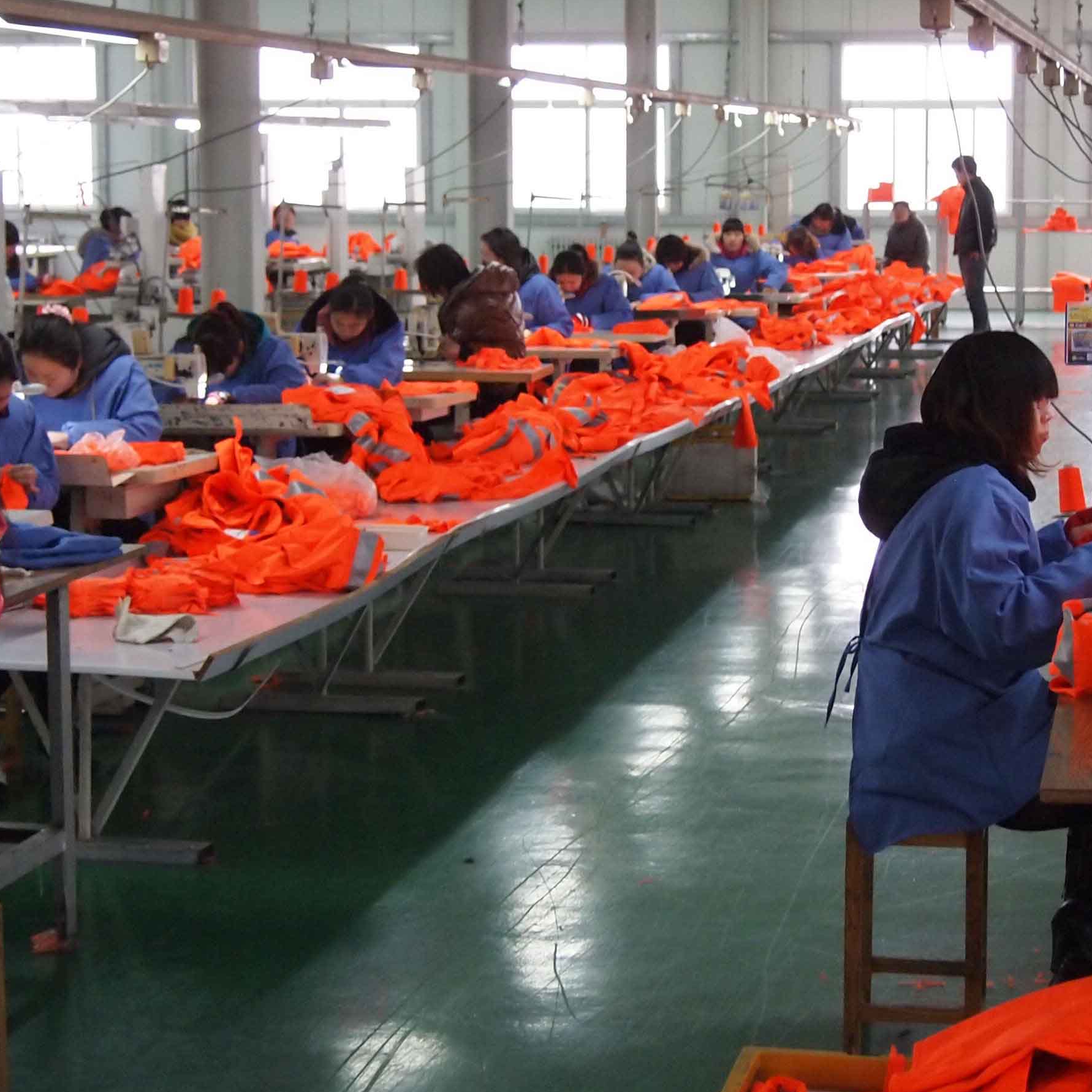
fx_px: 3141
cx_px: 790
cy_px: 474
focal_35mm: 88
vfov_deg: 19.7
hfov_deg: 19.6
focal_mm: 22
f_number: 4.1
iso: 1000
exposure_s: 1/60
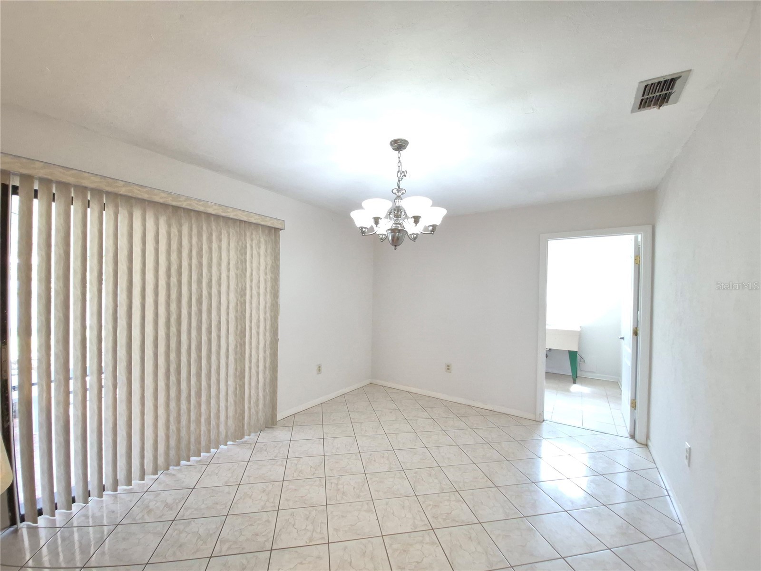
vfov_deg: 89.9
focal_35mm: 13
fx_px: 286
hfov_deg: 106.2
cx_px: 380
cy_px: 286
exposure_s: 1/60
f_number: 2.2
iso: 125
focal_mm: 1.74
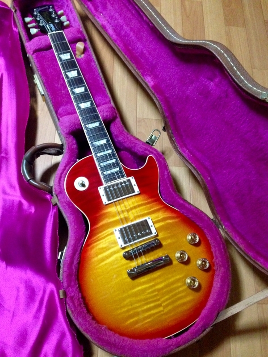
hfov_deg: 42.9
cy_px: 178
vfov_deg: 55.4
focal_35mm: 33
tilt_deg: -62.8
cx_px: 134
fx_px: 341
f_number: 2.4
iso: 640
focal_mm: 4.12
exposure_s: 1/15
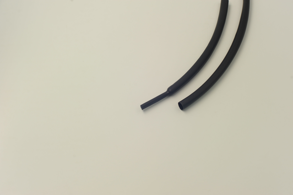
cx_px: 146
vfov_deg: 27.0
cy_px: 98
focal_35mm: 50
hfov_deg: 39.6
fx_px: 407
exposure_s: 1/125
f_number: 7.1
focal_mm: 50
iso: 250
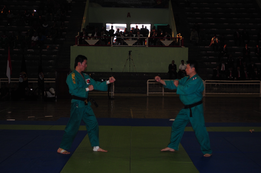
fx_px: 500
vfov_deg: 19.7
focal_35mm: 69
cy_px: 86
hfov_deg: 29.3
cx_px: 130
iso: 500
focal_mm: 46
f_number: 5.3
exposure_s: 1/50
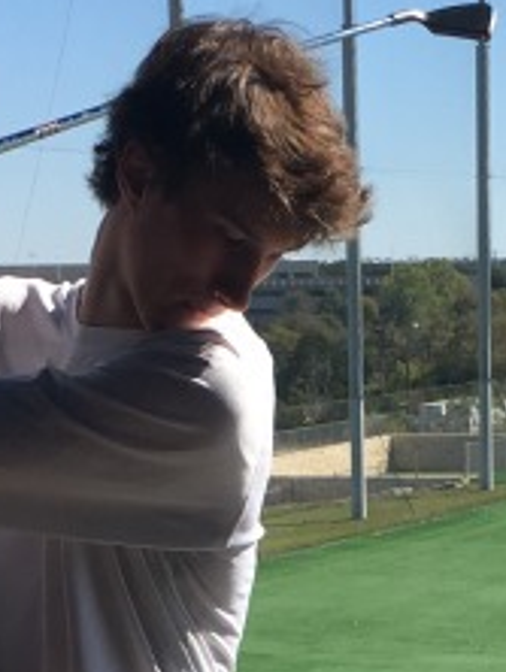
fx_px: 2704
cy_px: 950
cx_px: 394
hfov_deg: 10.7
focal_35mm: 139
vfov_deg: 13.5
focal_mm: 4.15
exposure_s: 1/1183
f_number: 2.2
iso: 25
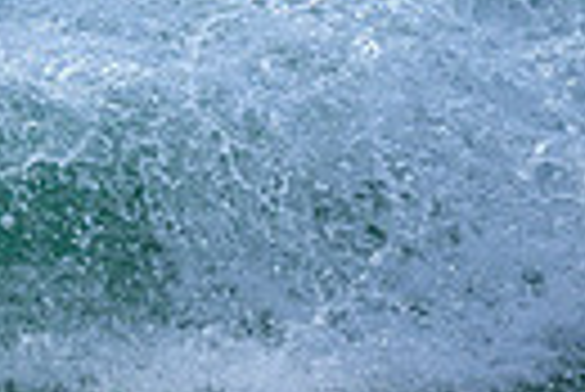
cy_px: -408
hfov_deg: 0.6
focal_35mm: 3640
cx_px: -675
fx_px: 59215
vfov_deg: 0.4
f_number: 6.3
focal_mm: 800
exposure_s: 1/3200
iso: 640
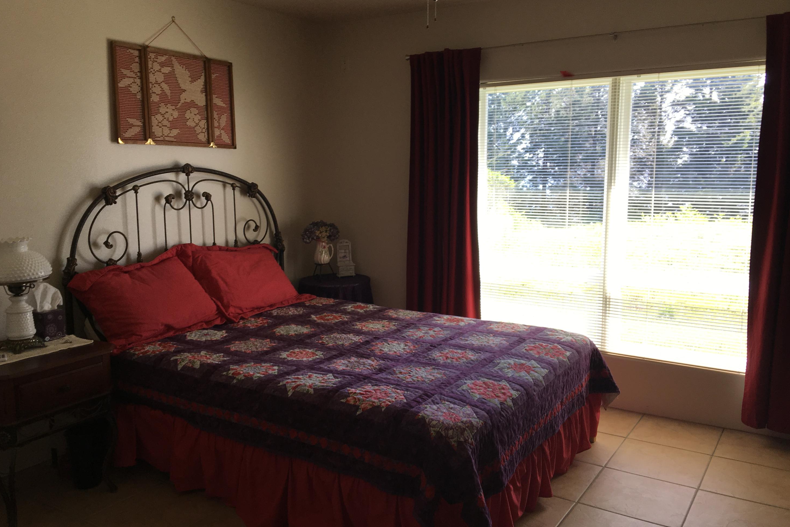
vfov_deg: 42.3
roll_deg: -0.5
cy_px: 260
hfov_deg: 60.3
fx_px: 680
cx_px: 387
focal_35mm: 31
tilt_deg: -8.9
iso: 32
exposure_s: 1/120
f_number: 2.2
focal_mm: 4.15
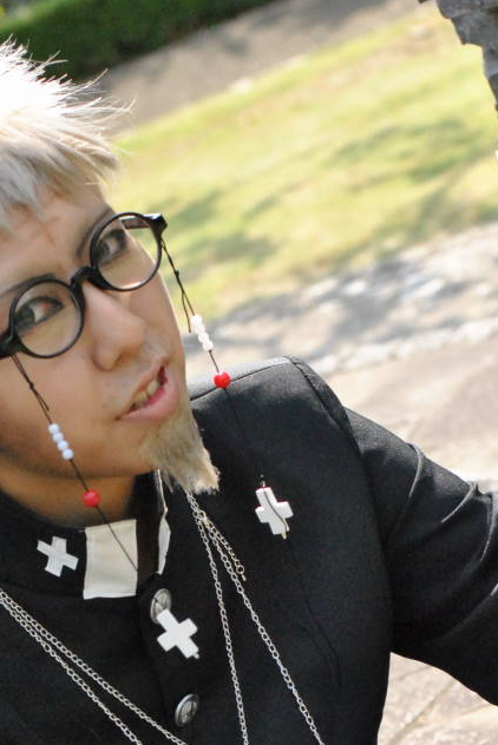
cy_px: 740
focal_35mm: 152
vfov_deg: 13.3
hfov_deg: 9.0
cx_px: 164
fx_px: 3150
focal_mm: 50
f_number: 4.5
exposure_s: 1/4000
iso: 1600
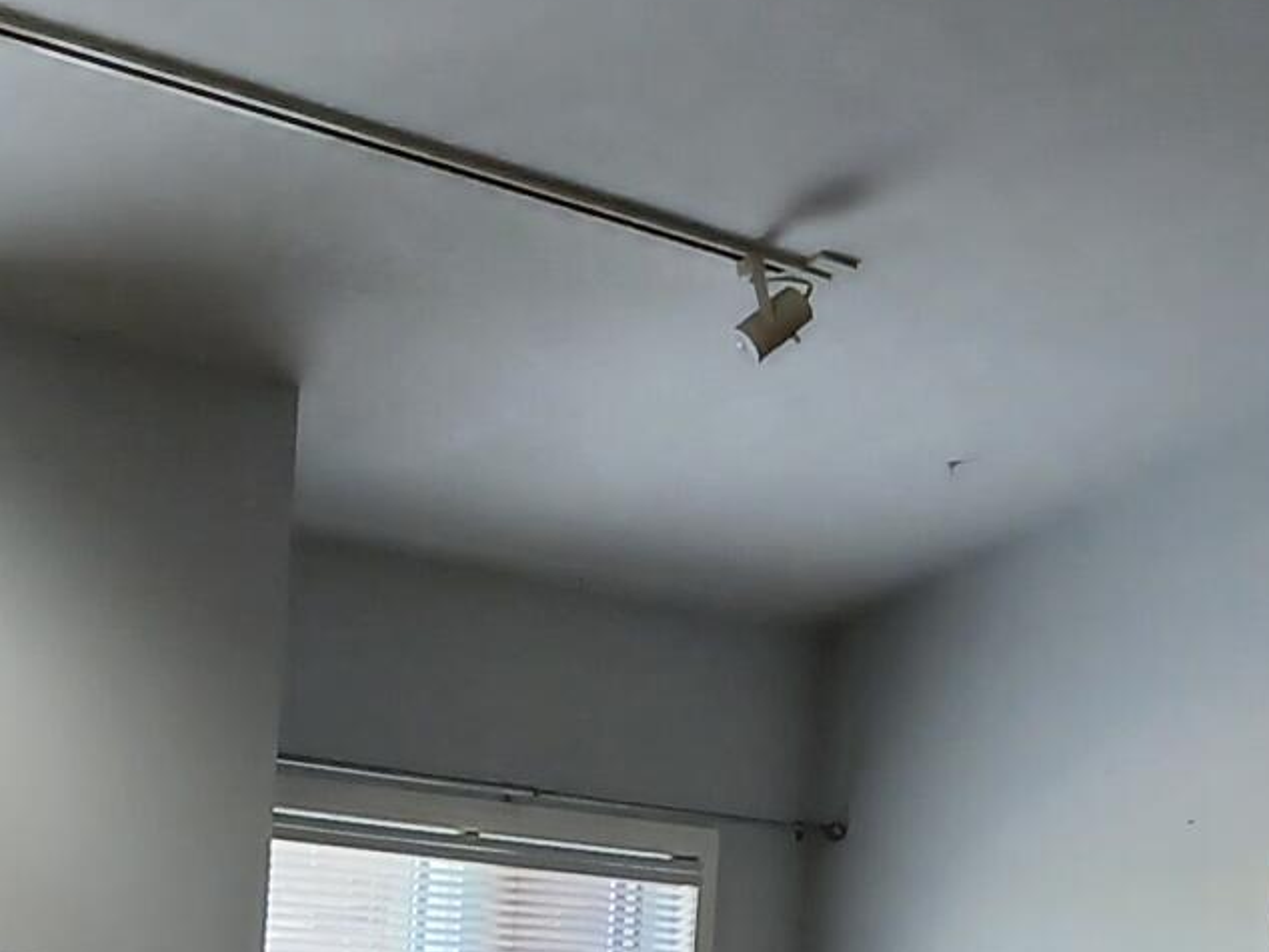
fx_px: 4511
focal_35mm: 123
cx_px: 328
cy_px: 1196
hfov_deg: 15.9
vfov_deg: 11.8
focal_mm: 3.98
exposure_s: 1/60
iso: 80
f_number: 1.8
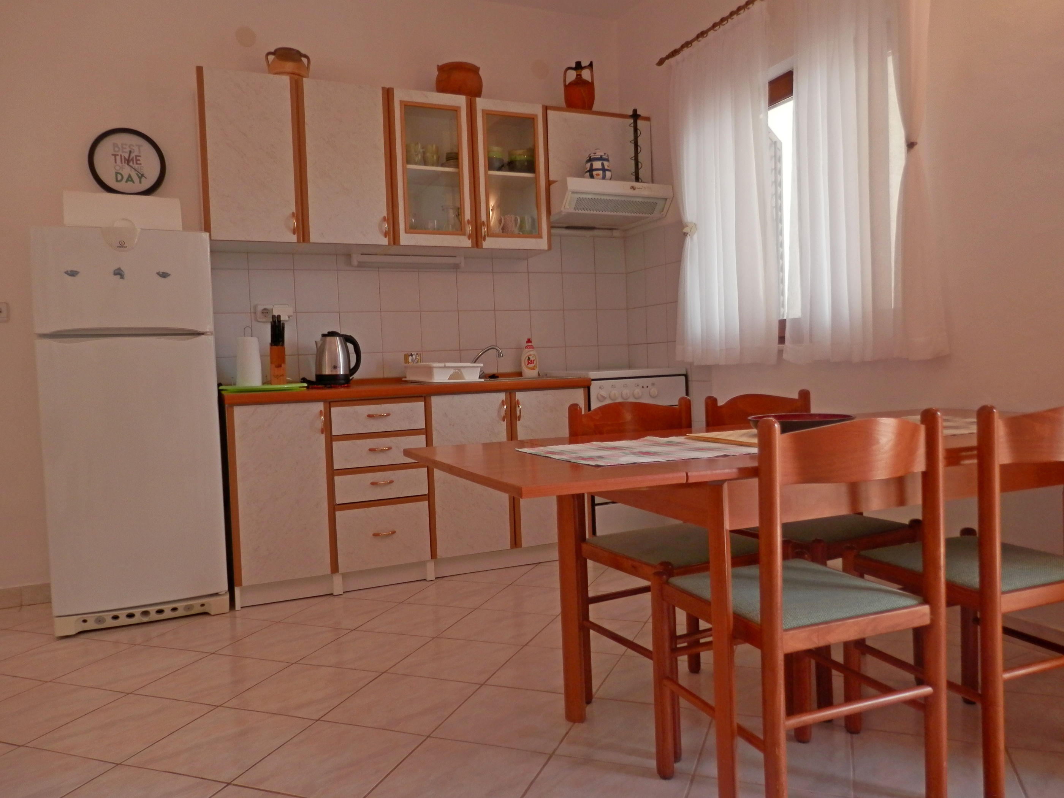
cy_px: 399
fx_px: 768
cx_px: 532
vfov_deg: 54.9
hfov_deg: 69.4
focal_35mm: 25
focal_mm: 4.5
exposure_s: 1/40
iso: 80
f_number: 3
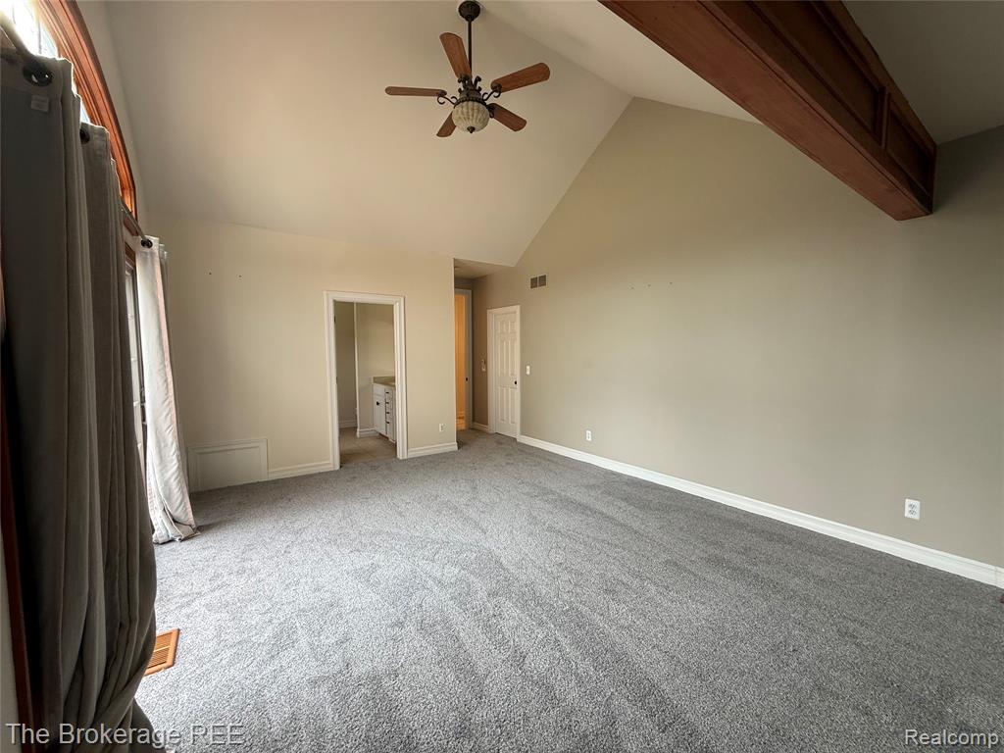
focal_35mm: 14
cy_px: 376
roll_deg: +0.4
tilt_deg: -3.3
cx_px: 502
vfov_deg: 85.7
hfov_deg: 102.1
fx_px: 406
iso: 125
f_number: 2.2
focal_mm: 2.22
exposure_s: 1/99
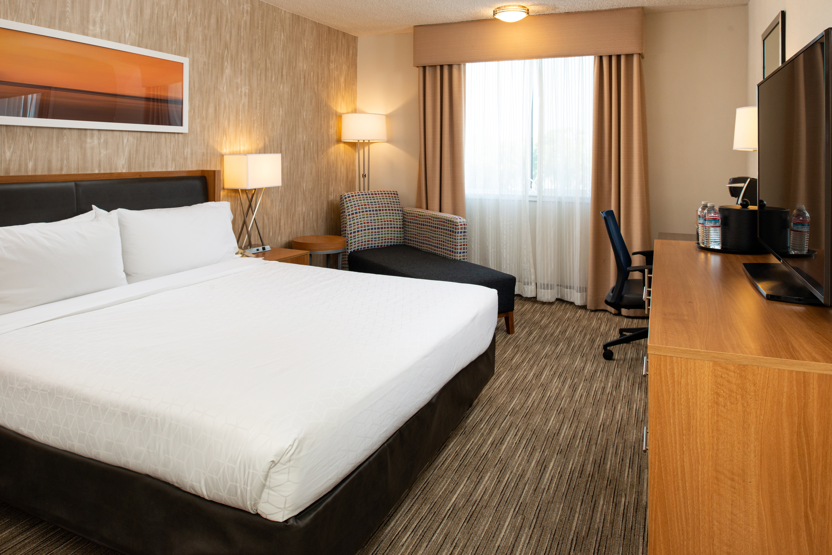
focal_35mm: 24
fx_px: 555
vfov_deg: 53.2
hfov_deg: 73.7
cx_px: 416
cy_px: 278
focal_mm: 24
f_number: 9.5
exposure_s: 1/40
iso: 640
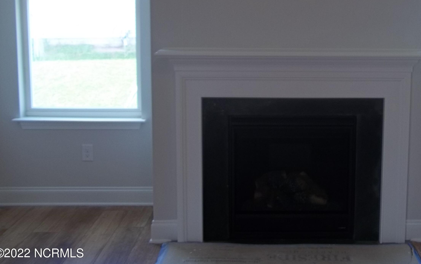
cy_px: 58
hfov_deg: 42.9
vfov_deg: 27.5
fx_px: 528
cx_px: 279
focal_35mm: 46
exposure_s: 1/60
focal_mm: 5.7
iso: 64
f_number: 2.9
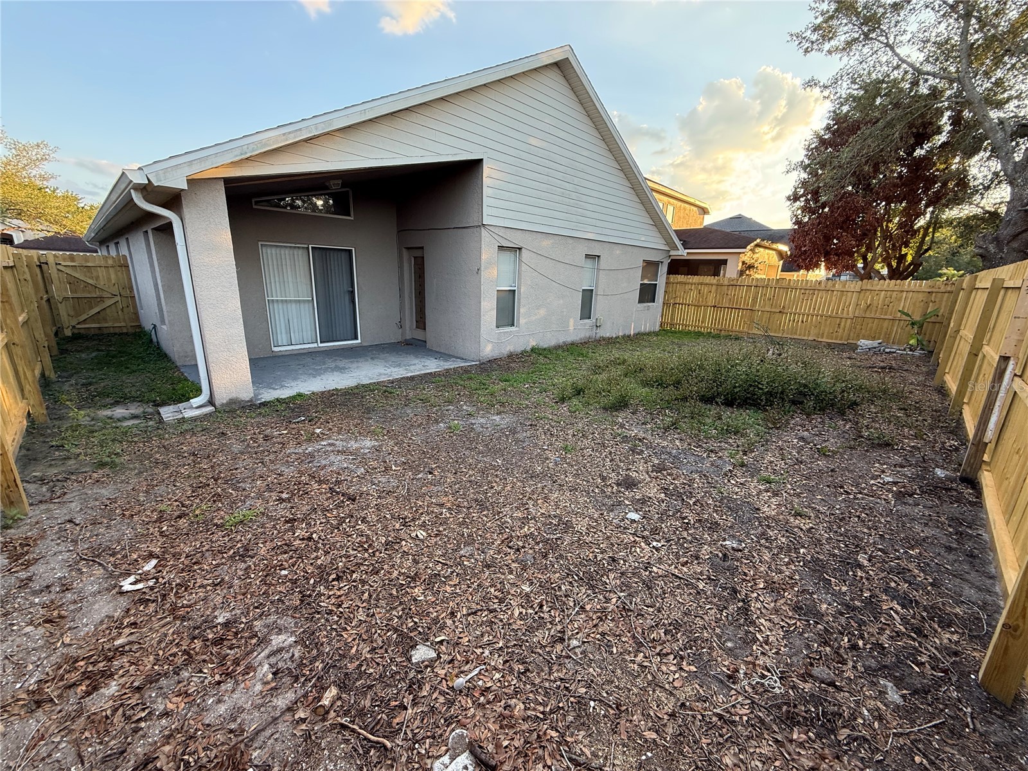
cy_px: 386
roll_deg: -2.2
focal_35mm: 14
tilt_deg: -14.9
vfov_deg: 85.7
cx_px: 514
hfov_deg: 102.1
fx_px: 416
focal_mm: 2.22
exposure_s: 1/112
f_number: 2.2
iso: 64
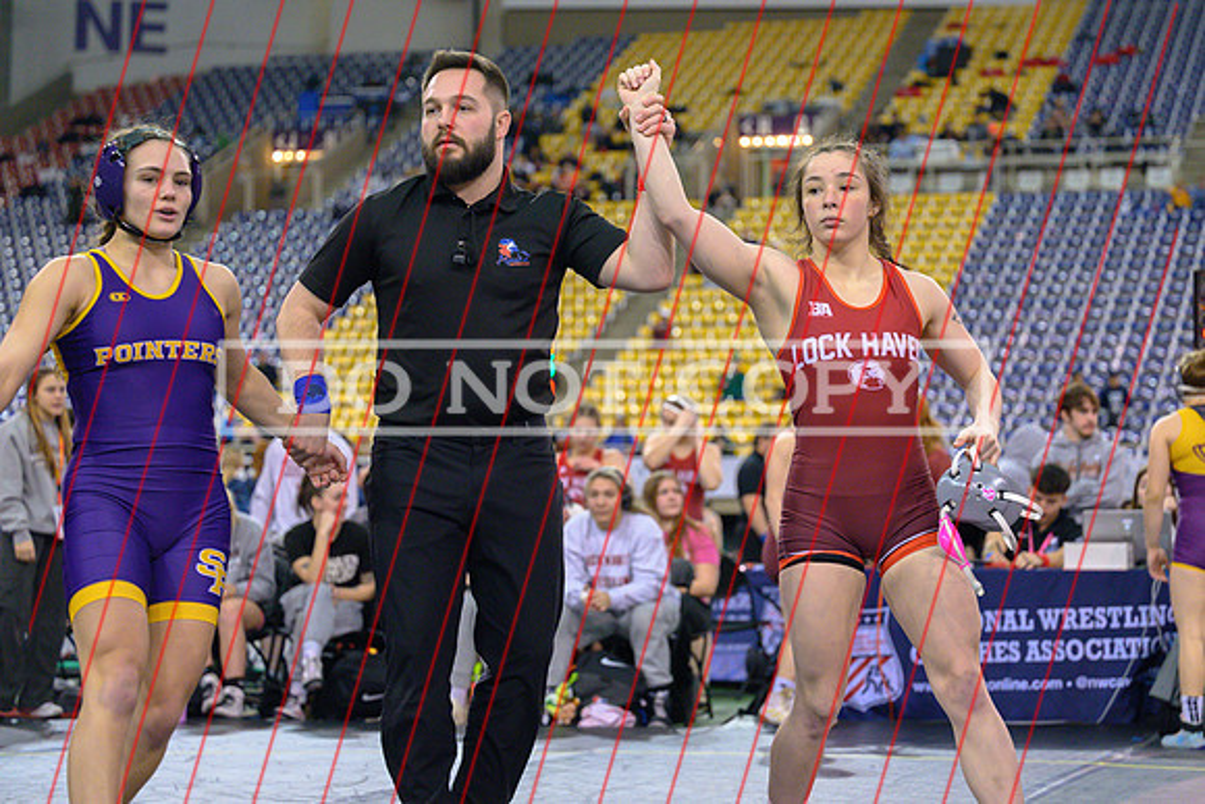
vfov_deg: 15.8
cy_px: 314
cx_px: 622
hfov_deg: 23.6
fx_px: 2888
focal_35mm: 86
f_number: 2.8
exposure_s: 1/640
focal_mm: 70
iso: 3600
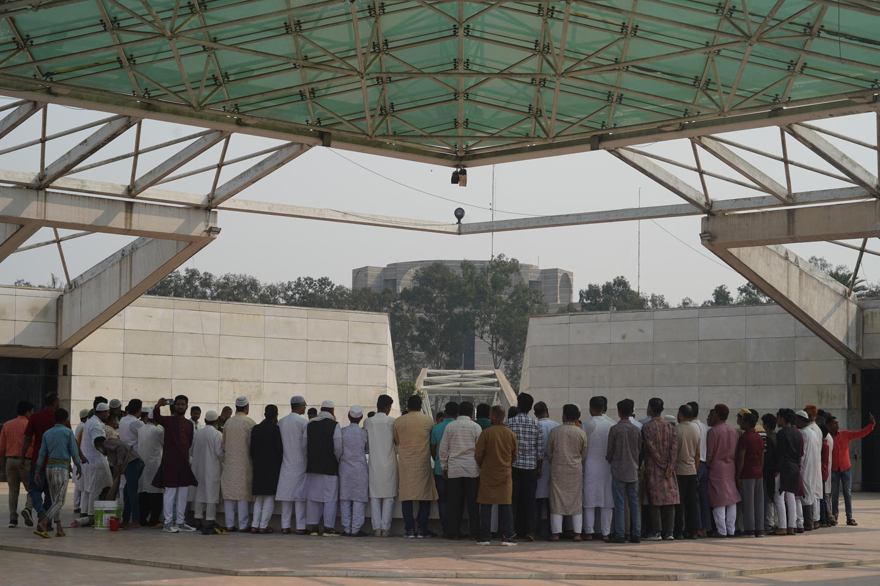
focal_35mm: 67
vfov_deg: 20.3
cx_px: 440
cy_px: 293
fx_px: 1638
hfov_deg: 30.1
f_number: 8
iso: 100
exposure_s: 1/320
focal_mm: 67
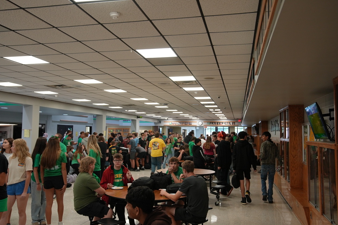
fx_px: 310
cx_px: 164
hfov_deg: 57.2
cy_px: 109
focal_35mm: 33
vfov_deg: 39.9
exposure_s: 1/160
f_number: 4
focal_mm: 32
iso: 1600
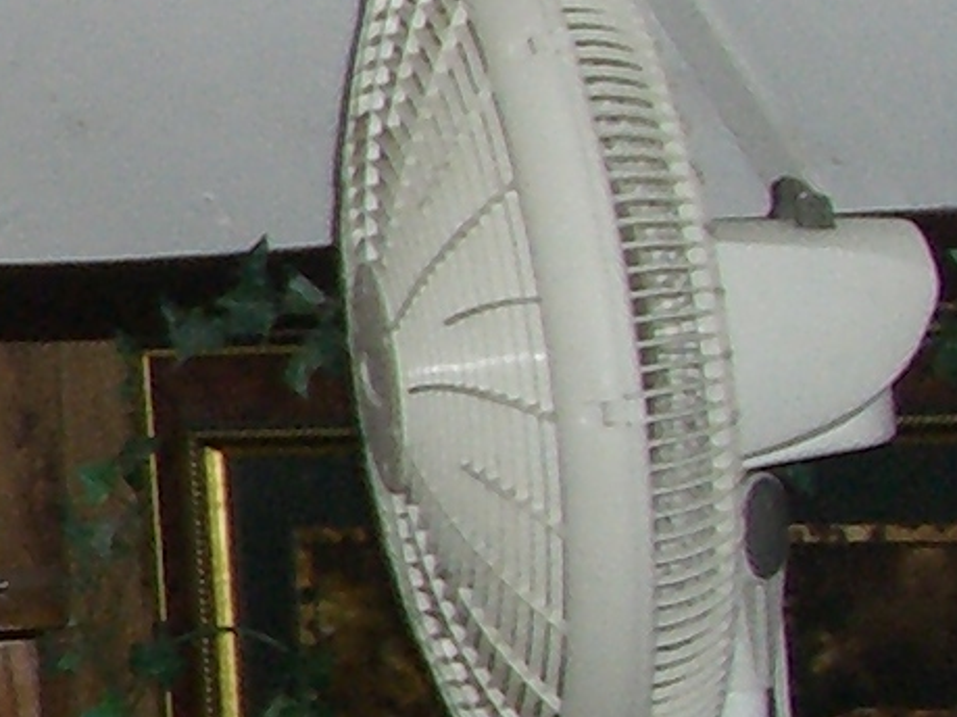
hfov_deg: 7.5
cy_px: 367
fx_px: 6440
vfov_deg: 6.4
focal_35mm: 233
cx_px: -1895
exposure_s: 1/60
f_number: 2.7
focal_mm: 6.2
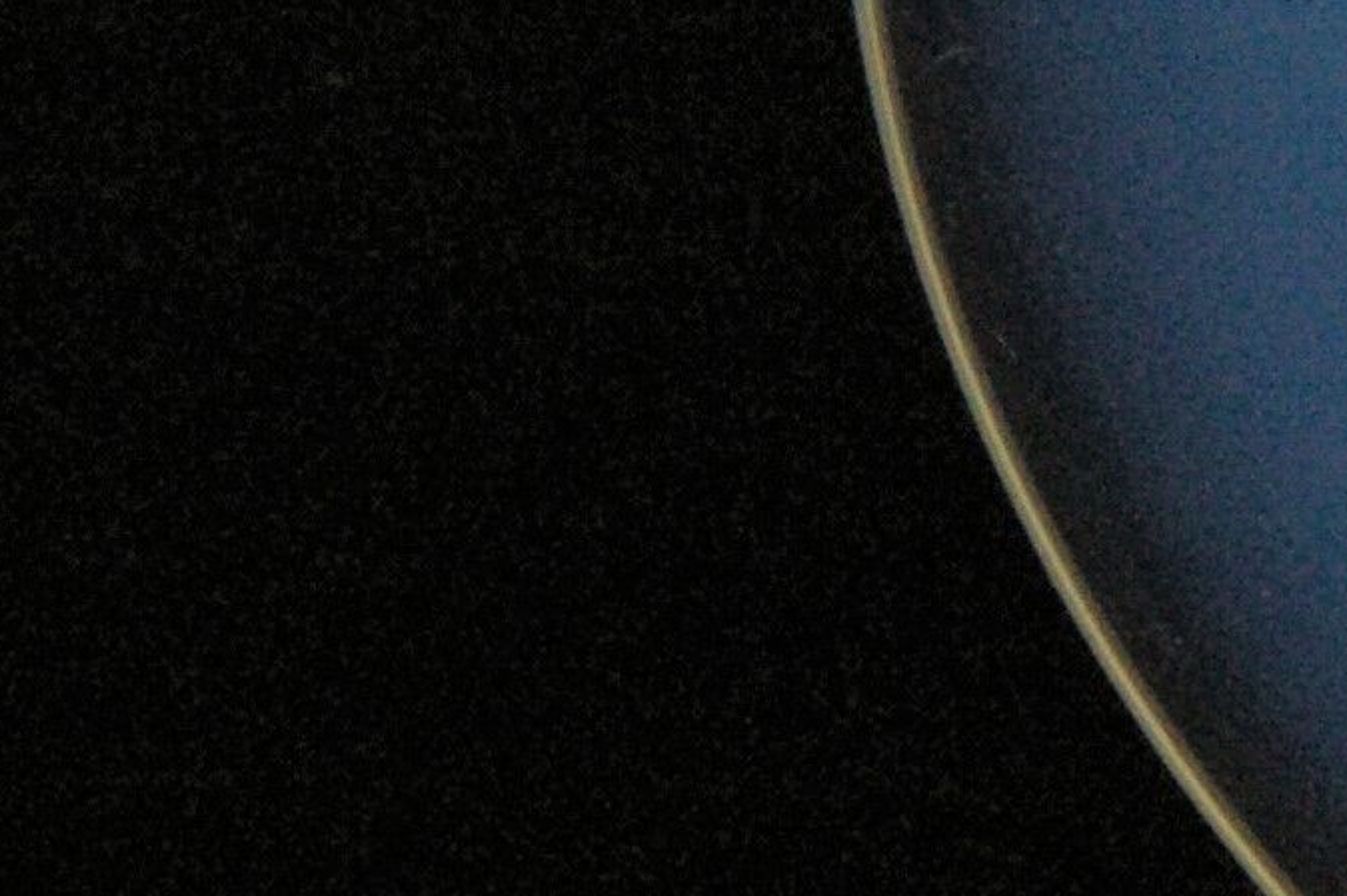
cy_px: 46
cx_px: 2816
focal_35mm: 174
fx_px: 6504
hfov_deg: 10.7
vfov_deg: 7.8
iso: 1600
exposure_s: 1/1000
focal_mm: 26
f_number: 11
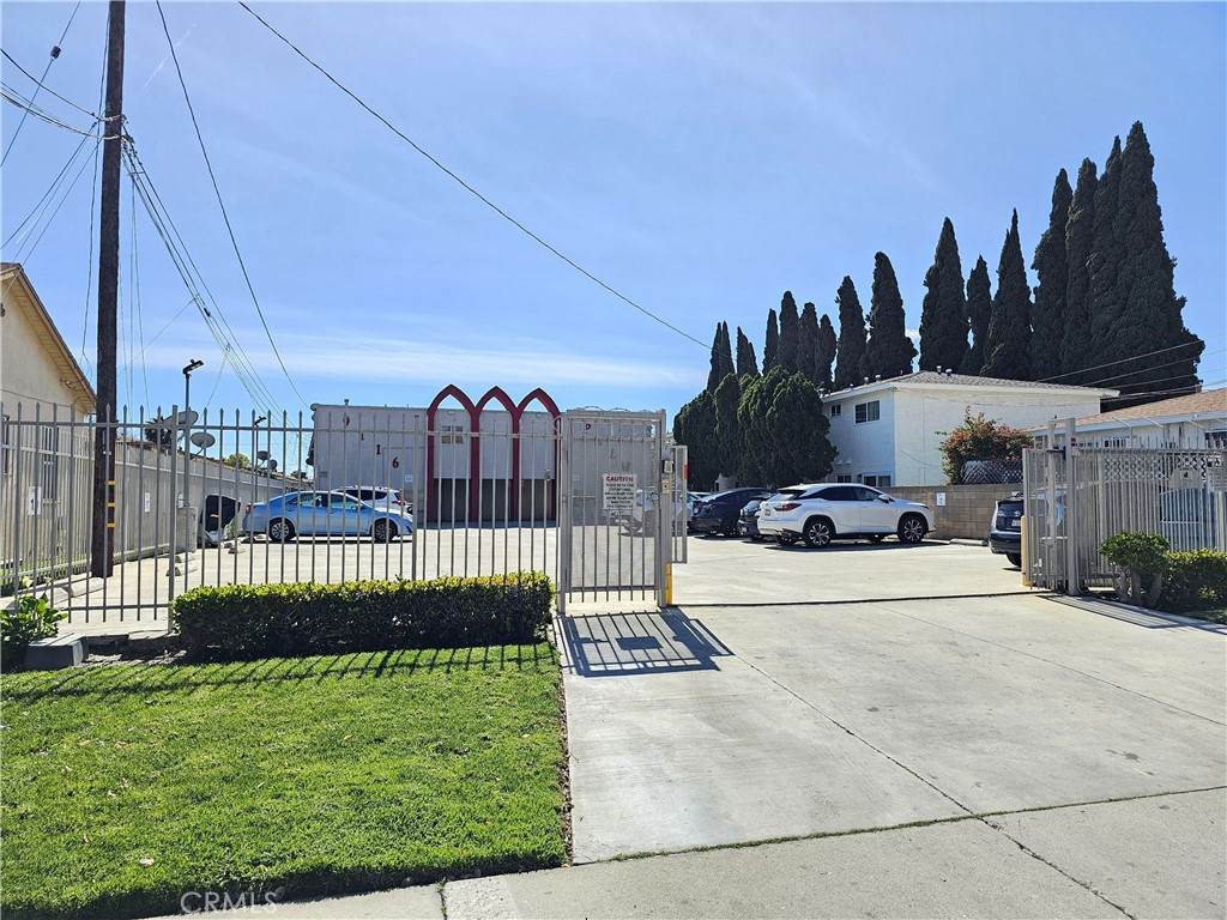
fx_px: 815
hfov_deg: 73.9
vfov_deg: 58.9
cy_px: 460
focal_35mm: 23
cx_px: 614
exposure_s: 1/719
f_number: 1.7
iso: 20
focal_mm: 6.3
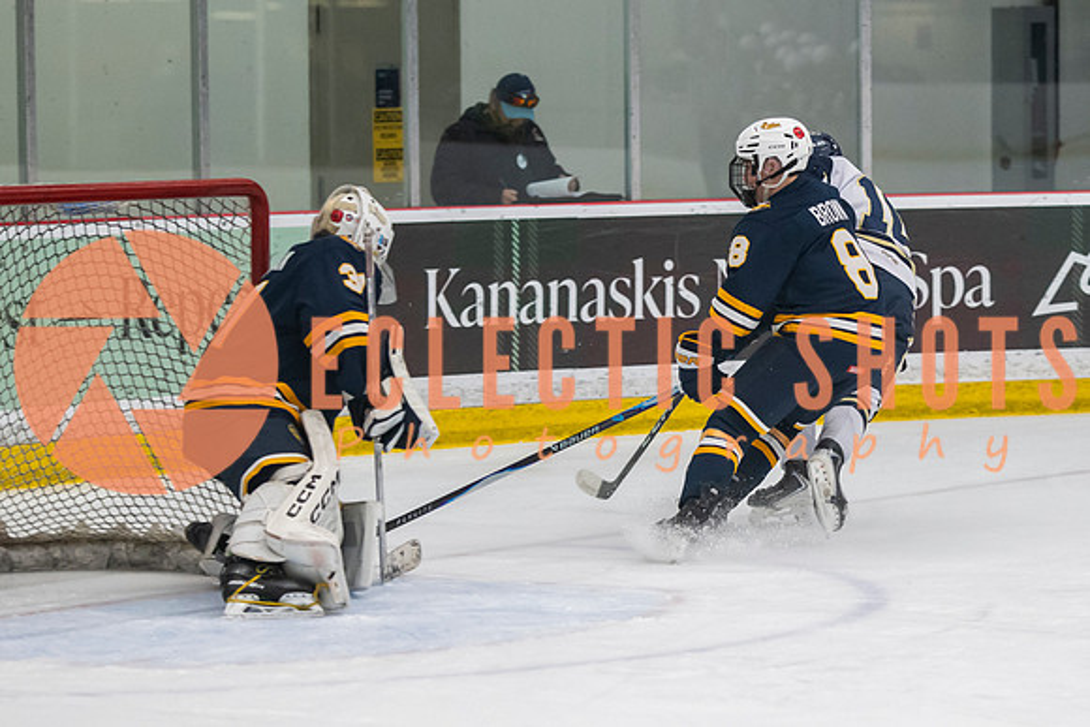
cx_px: 808
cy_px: 366
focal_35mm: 186
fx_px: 5619
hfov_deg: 11.1
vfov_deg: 7.4
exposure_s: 1/640
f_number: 3.2
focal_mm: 100
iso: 2000
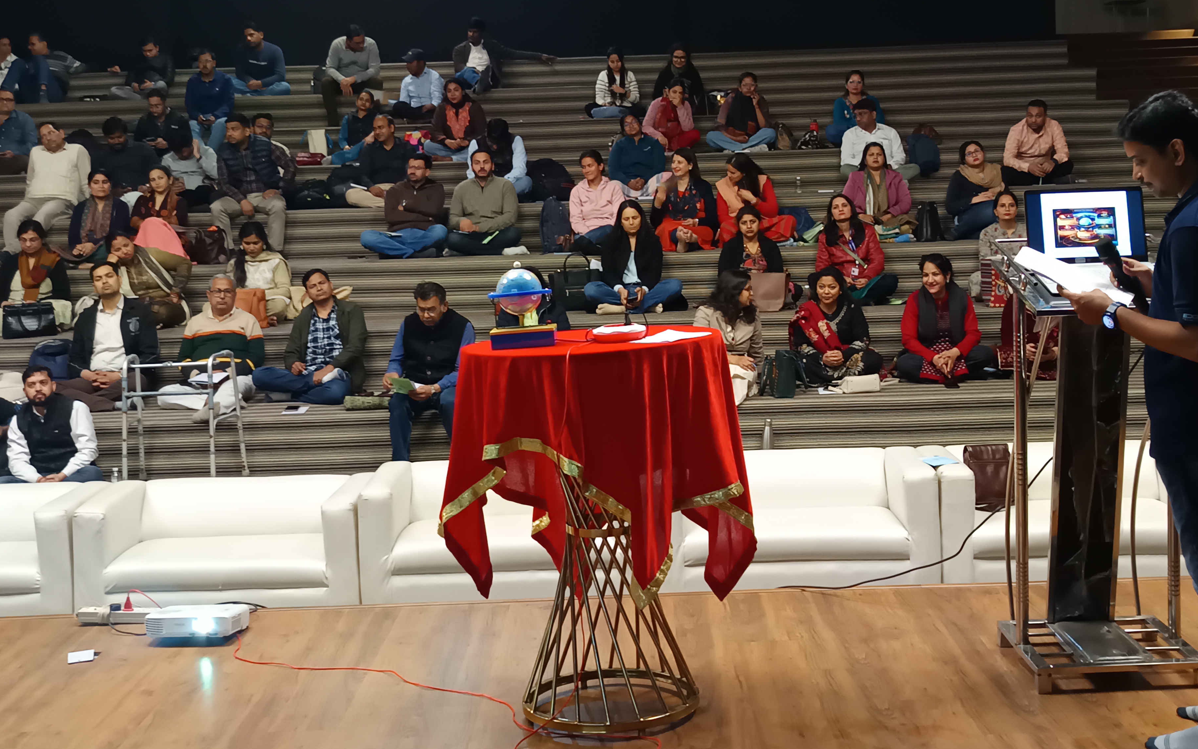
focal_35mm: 28
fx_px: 914
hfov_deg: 66.3
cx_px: 653
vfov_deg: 44.2
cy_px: 285
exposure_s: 1/25
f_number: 1.7
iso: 1230
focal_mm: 5.31
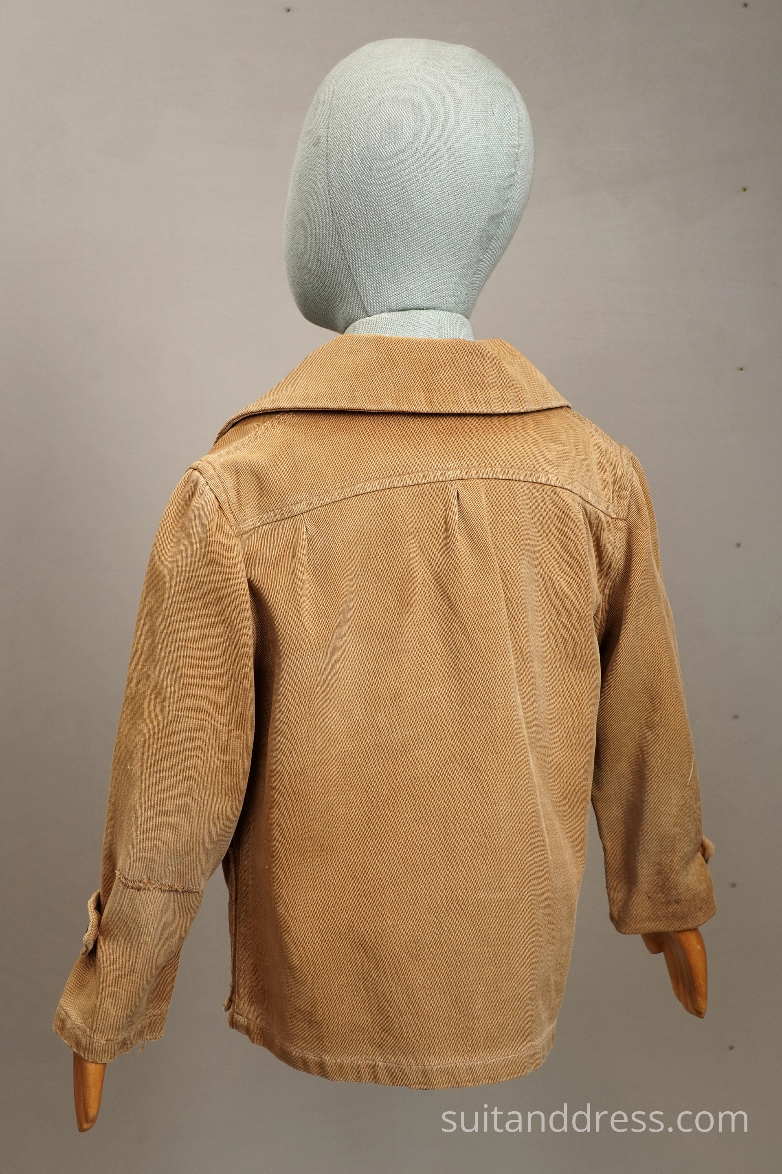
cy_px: 587
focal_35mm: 48
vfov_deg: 41.1
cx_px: 391
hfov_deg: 28.1
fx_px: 1564
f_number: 7.1
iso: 400
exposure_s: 1/50
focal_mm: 32
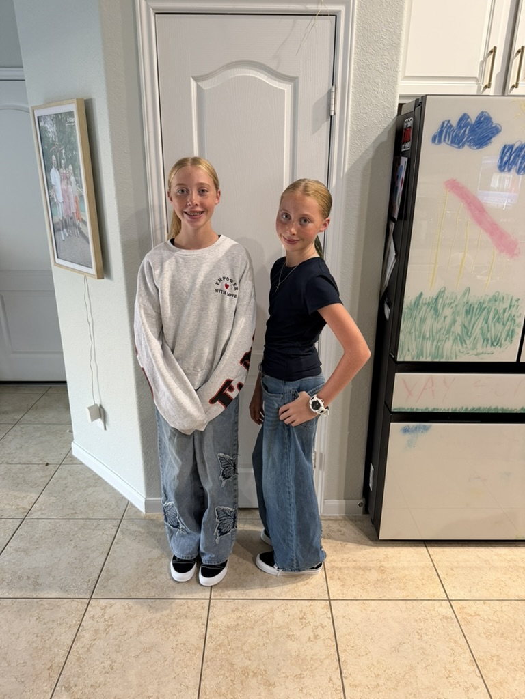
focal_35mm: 24
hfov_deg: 56.8
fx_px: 485
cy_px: 350
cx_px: 262
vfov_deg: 71.6
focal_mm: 6.76
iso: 250
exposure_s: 1/41
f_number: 1.78
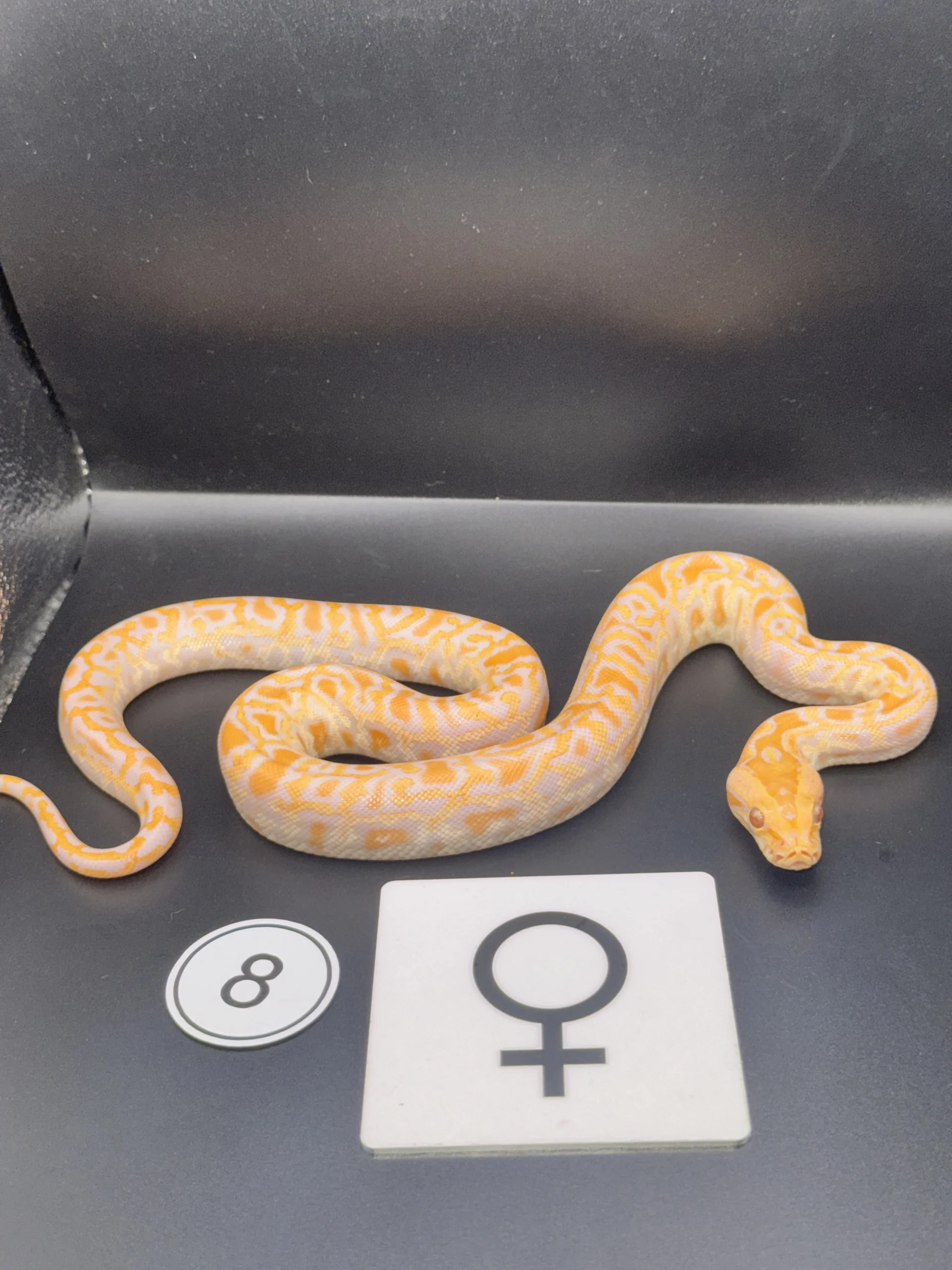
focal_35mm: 48
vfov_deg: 39.7
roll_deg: +4.9
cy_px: 635
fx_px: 1760
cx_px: 476
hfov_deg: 30.3
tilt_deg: -35.3
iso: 50
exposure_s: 1/41
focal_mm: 6.76
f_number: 1.78
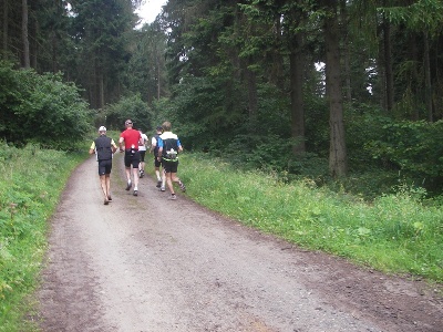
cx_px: 222
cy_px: 166
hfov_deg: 49.0
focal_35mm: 38
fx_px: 486
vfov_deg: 37.7
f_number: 3.3
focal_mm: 6.3
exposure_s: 1/40
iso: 50
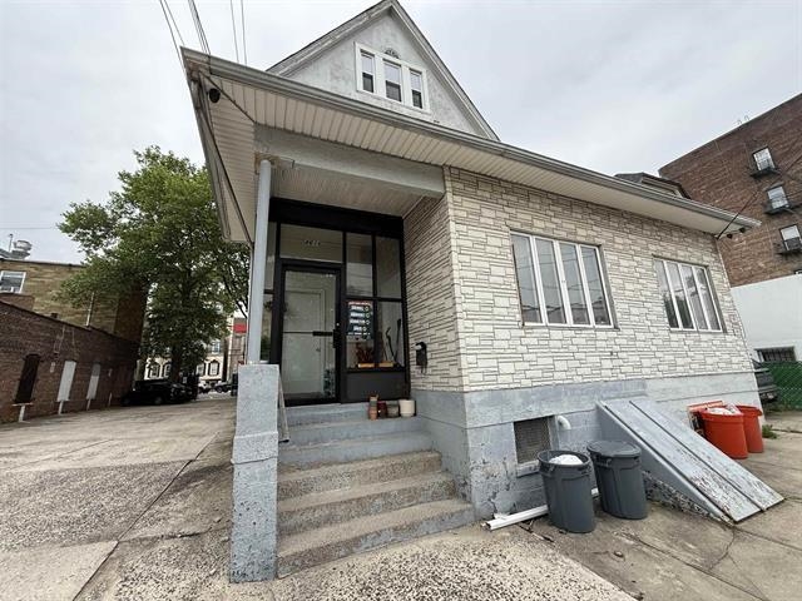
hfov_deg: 102.1
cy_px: 300
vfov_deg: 85.7
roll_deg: +2.5
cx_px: 401
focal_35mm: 14
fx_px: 324
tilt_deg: +14.3
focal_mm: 2.22
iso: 64
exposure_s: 1/1167
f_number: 2.2
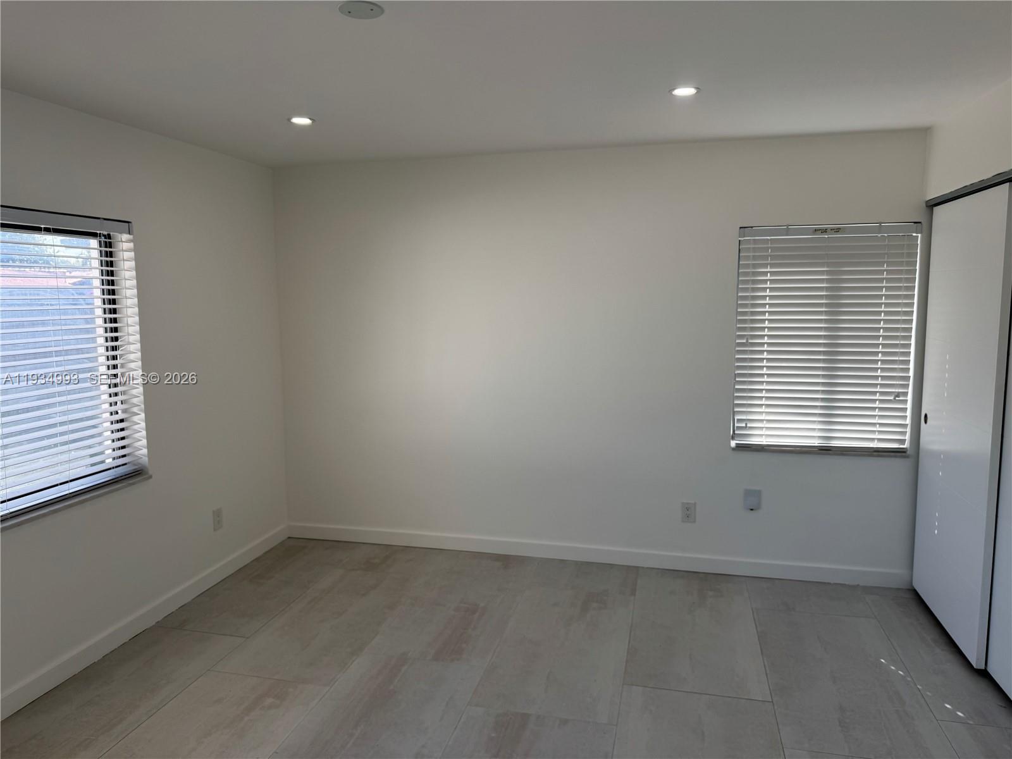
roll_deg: -0.2
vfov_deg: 56.8
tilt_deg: -6.9
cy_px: 380
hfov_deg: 71.6
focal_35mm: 24
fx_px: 702
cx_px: 506
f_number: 1.78
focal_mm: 6.76
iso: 80
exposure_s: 1/495
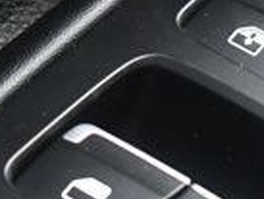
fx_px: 1847
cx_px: 281
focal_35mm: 242
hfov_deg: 8.1
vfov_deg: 6.1
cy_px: 71
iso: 3200
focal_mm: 36
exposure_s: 1/125
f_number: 4.8
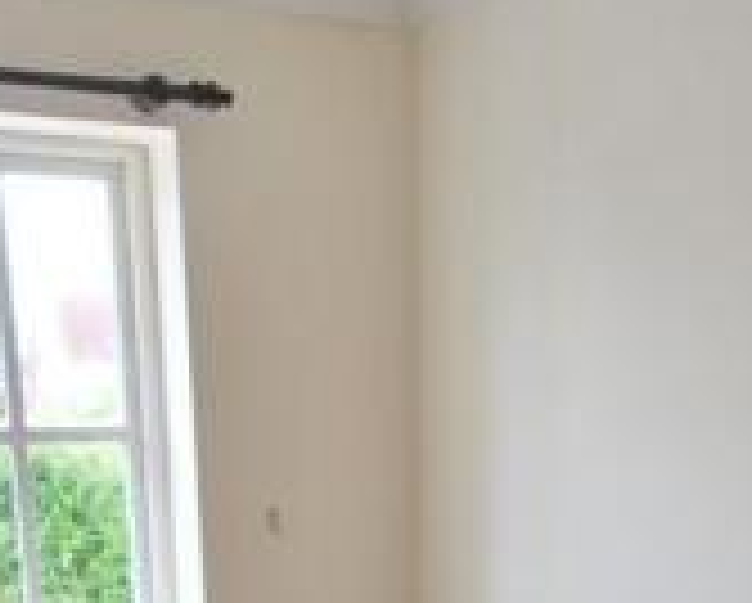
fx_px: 1226
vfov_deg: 24.7
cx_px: 502
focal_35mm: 55
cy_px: 745
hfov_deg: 33.8
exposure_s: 1/100
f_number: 5
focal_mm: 10
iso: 200
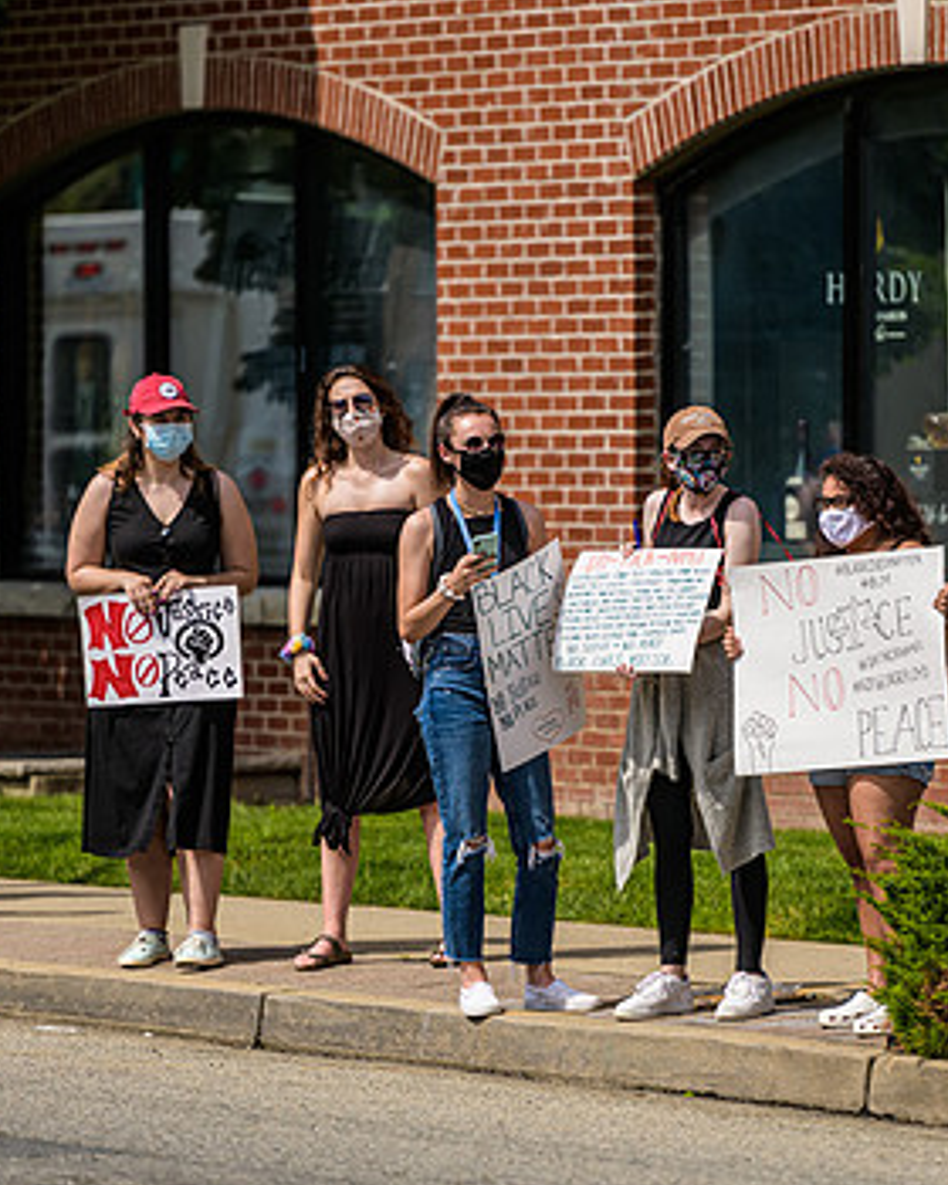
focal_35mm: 311
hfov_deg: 5.0
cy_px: 594
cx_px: 579
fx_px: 10907
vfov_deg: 6.2
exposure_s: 1/5000
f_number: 3.2
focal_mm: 200
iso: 200
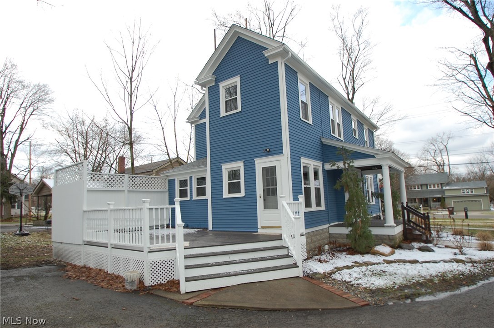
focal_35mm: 20
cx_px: 247
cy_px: 164
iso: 280
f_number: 5.6
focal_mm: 13
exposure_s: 1/500
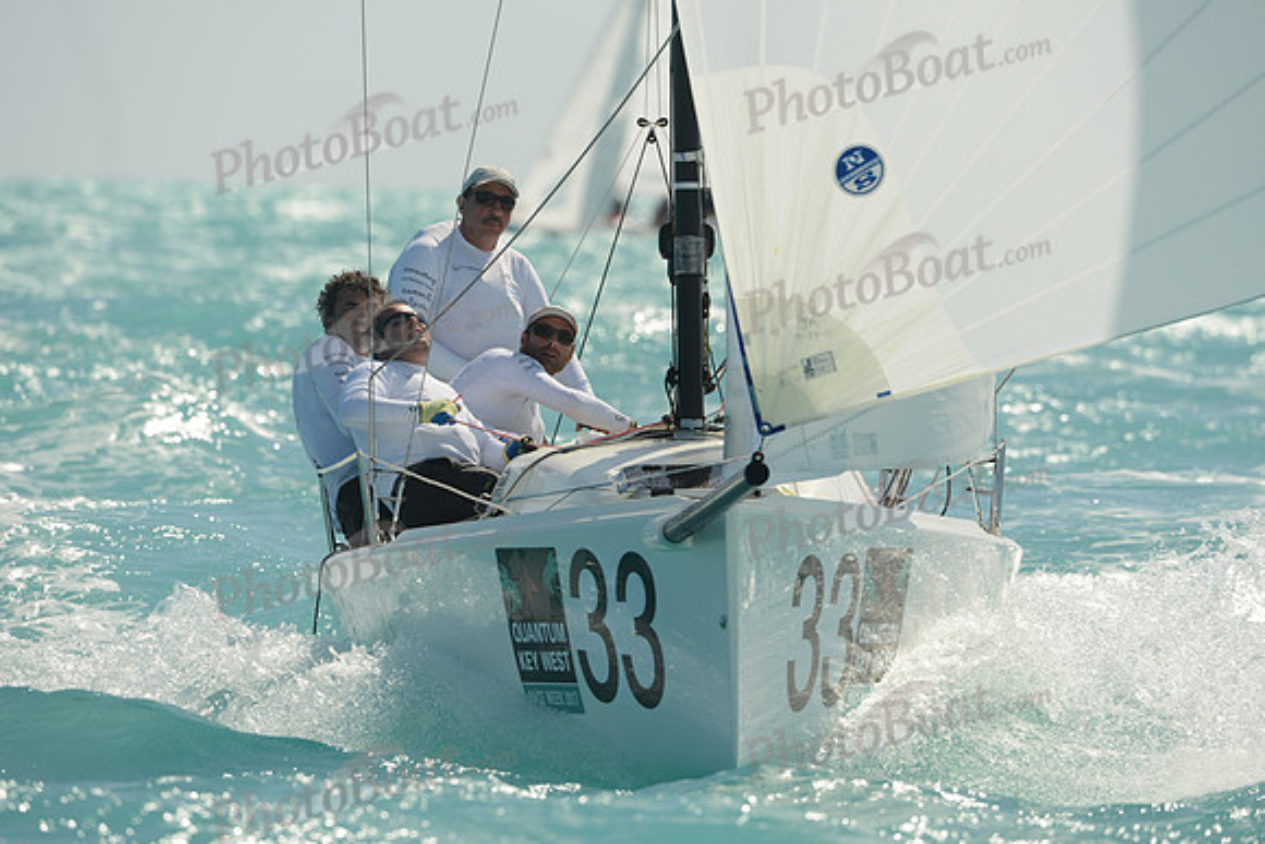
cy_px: 422
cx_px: 632
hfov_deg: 5.2
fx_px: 14058
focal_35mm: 400
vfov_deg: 3.4
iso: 200
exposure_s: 1/1000
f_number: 8
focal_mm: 400
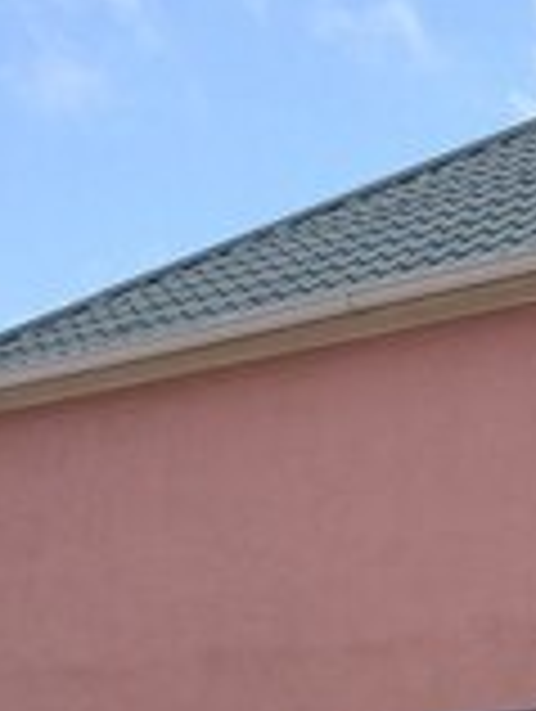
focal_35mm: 91
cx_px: 468
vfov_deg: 19.1
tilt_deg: -6.8
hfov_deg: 16.1
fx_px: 1874
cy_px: 1035
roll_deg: +1.9
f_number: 2.2
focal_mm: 4.15
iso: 32
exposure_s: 1/1109
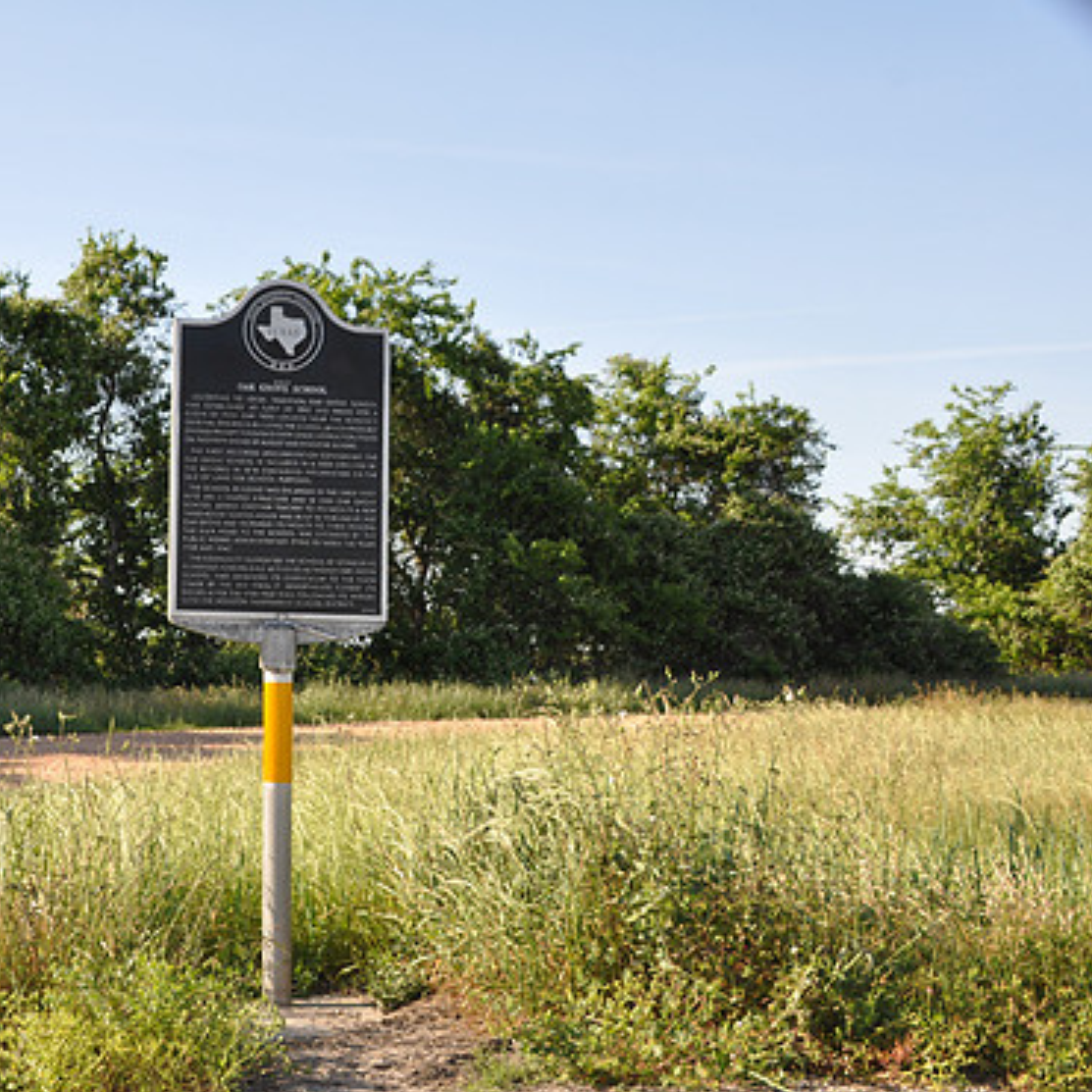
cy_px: 540
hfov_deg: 27.5
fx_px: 2201
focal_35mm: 62
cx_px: 262
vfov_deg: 27.9
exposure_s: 1/100
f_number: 10
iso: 200
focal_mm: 31
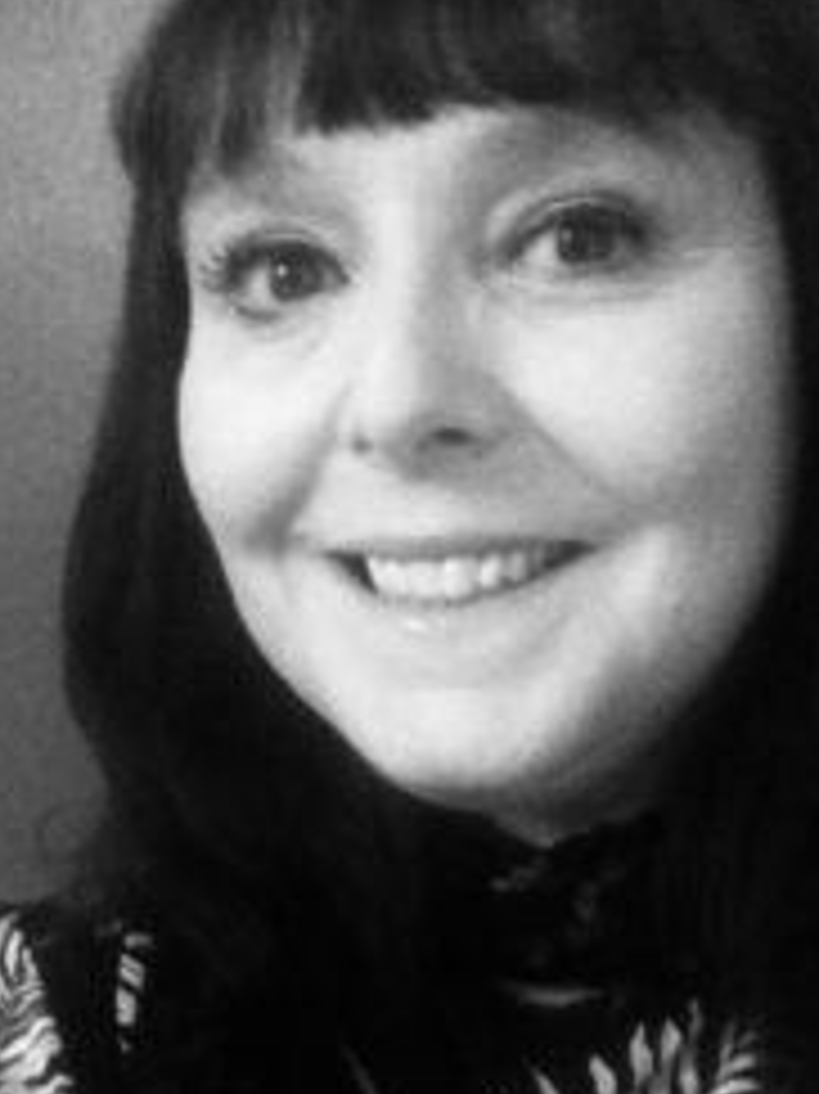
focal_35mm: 51
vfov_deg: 37.3
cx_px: 364
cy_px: 684
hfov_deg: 28.5
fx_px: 1610
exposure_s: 1/17
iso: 800
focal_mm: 2.15
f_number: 2.4
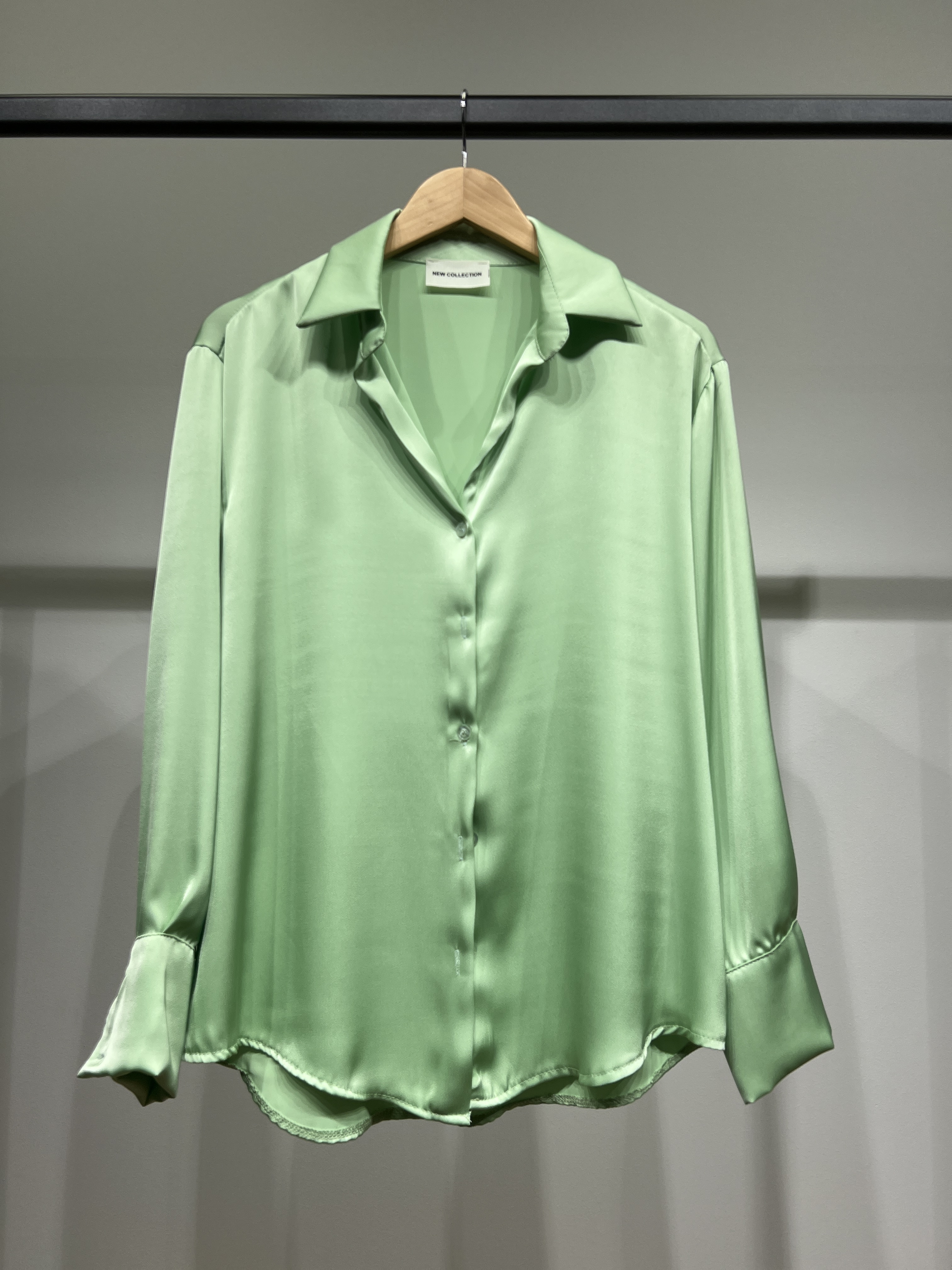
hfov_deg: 53.1
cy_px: 635
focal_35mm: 26
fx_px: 953
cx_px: 476
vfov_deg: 67.3
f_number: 1.5
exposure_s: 1/873
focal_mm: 5.7
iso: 50
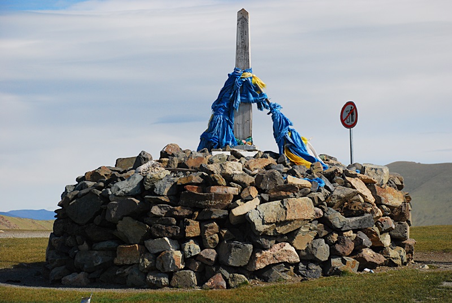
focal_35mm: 93
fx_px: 1169
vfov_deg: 14.8
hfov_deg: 21.9
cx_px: 226
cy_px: 152
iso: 400
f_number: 5.6
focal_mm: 62
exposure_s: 1/1600
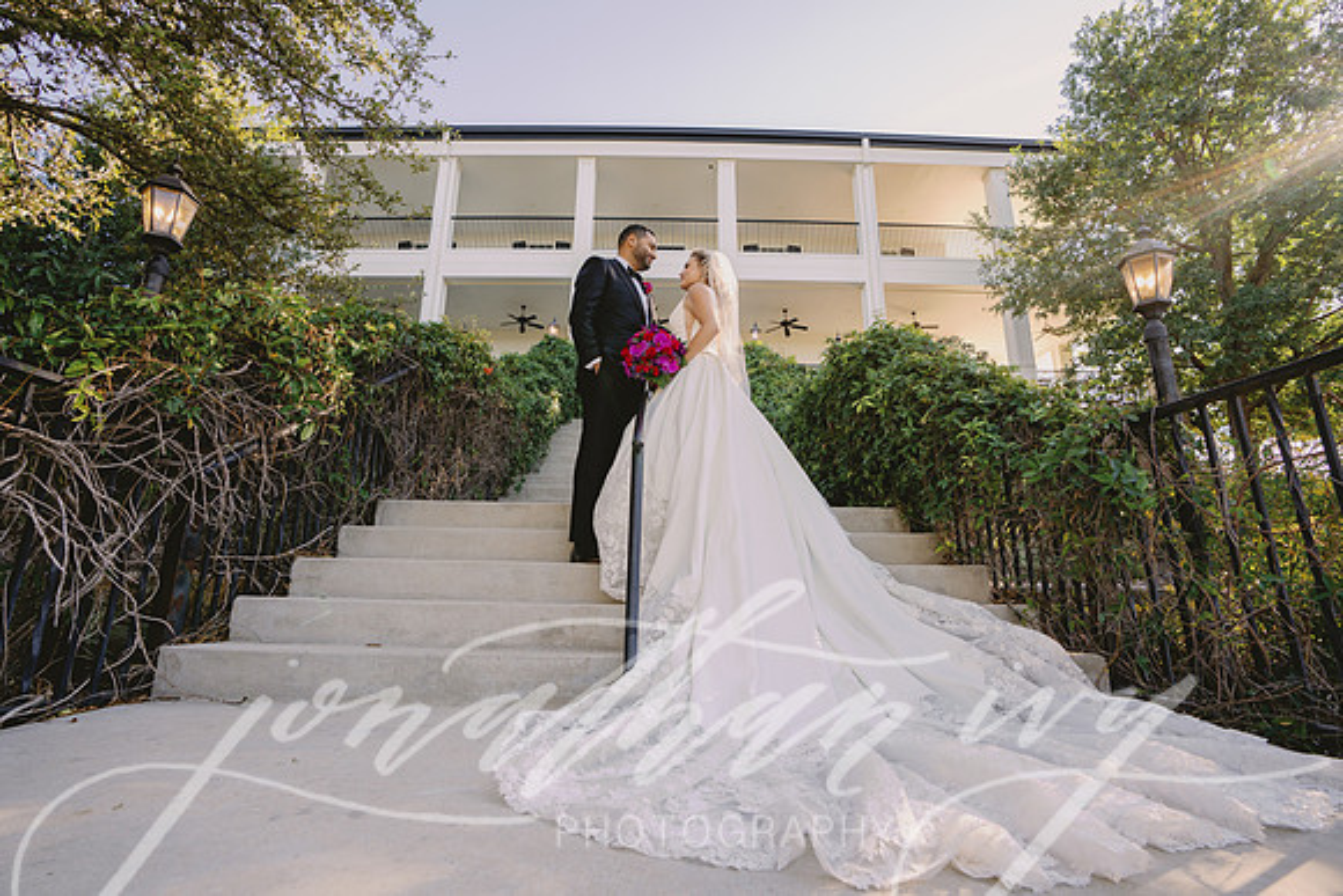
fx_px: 597
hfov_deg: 96.7
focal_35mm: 16
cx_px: 672
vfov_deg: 73.8
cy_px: 448
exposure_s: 1/320
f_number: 4.5
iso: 400
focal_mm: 16
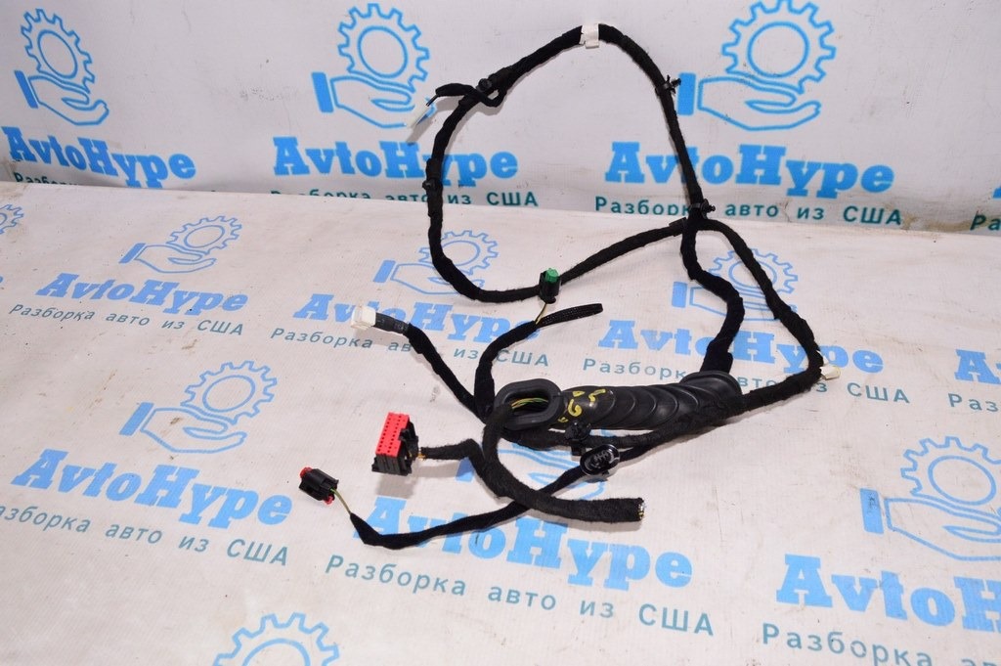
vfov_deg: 43.5
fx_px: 833
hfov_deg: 62.0
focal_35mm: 30
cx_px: 500
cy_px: 333
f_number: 8
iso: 1600
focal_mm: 20
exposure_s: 1/160
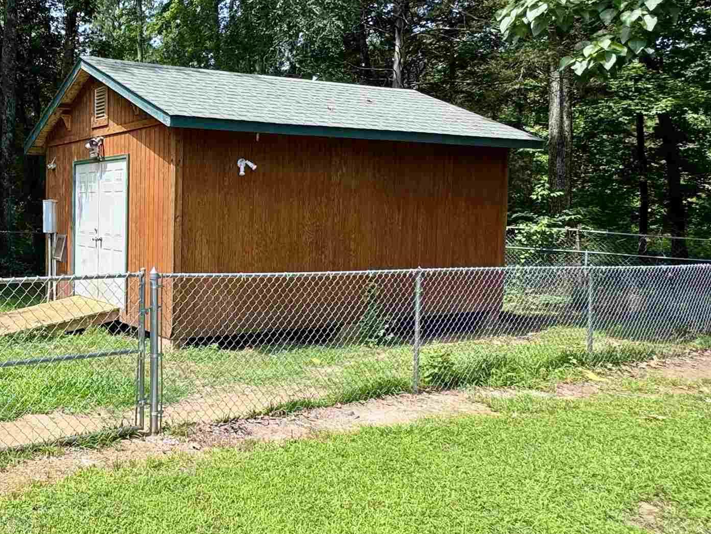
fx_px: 637
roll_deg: -0.2
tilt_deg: -4.1
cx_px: 32
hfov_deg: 49.7
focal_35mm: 31
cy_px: 238
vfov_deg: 45.4
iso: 40
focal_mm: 2.22
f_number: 2.2
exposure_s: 1/734
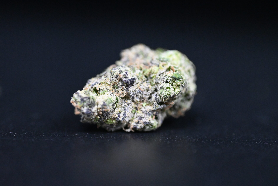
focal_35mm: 75
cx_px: 139
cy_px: 93
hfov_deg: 27.0
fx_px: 579
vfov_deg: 18.2
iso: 4500
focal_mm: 50
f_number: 4.5
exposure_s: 1/60
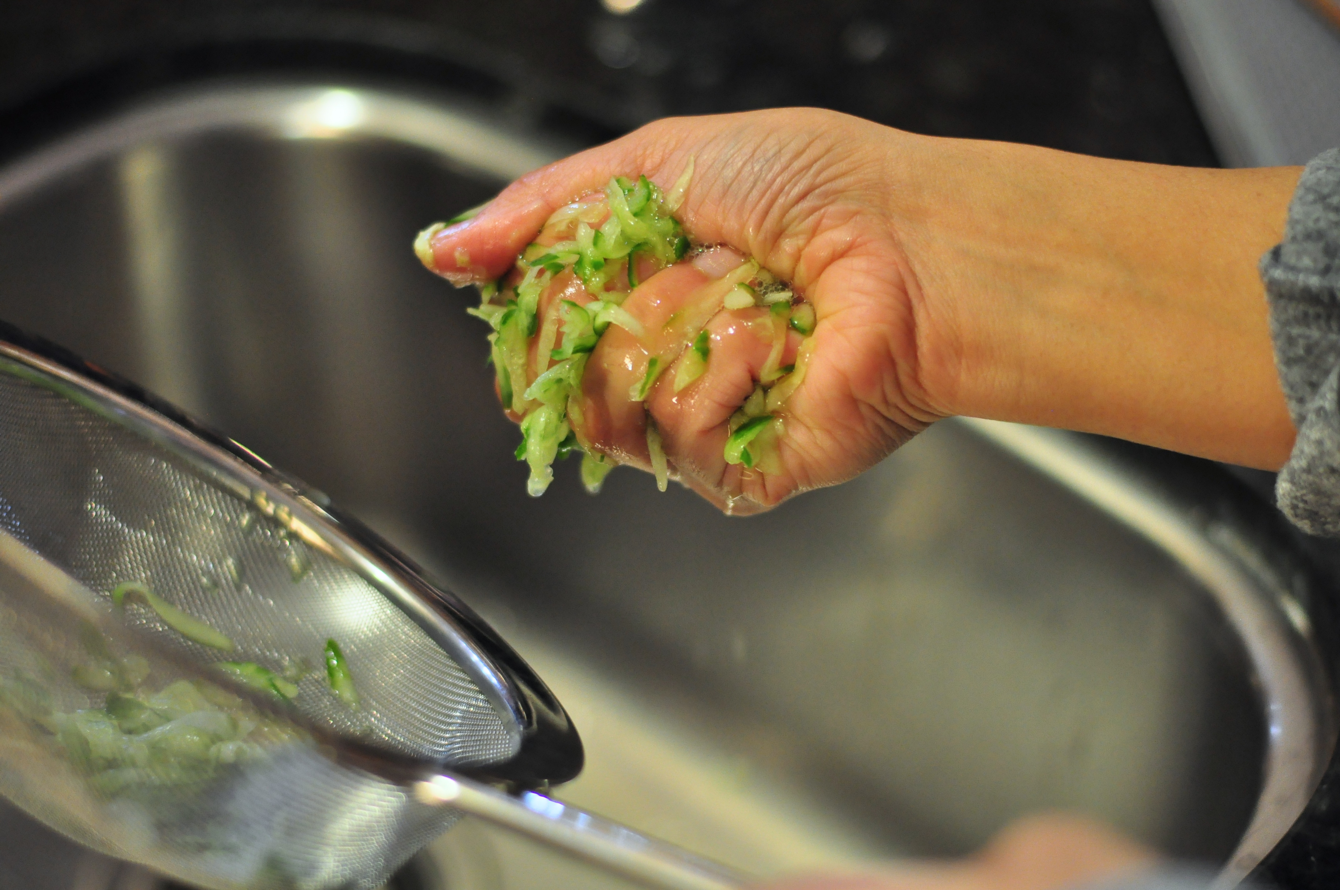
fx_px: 2788
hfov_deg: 27.0
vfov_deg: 18.1
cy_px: 445
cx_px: 670
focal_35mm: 75
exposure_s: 1/125
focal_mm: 50
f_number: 1.8
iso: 1250
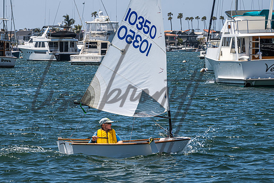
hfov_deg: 7.6
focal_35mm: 271
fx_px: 2063
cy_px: 110
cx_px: 109
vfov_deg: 5.1
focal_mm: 200
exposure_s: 1/400
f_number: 18
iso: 250
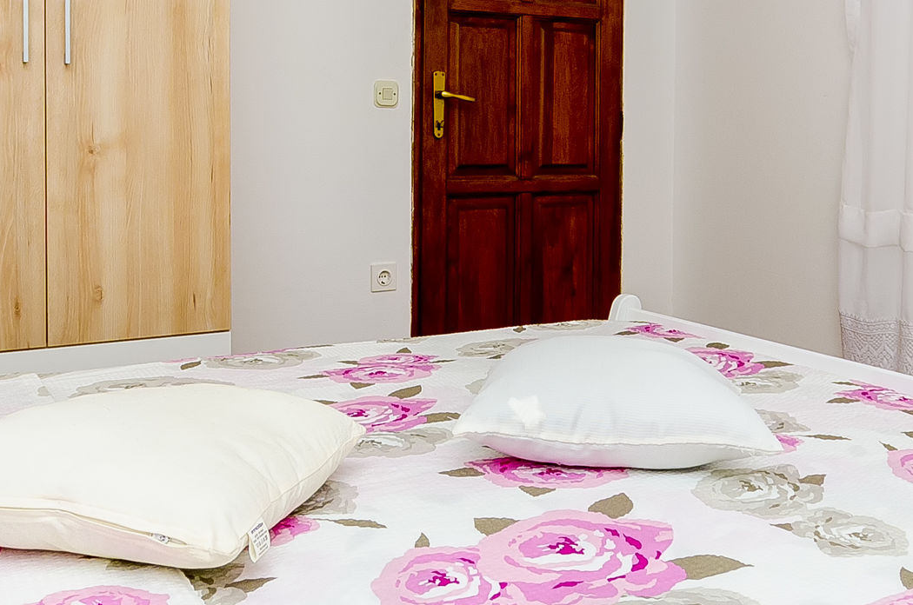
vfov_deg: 32.4
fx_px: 1013
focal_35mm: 40
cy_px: 125
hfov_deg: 48.5
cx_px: 410
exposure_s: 1/200
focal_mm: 10
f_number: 6.3
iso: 250
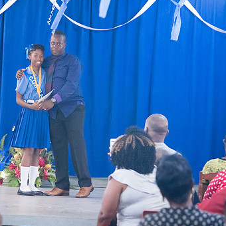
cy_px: 98
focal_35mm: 210
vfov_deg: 8.3
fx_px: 1551
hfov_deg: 8.3
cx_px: 38
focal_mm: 145
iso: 22800
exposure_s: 1/200
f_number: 6.3
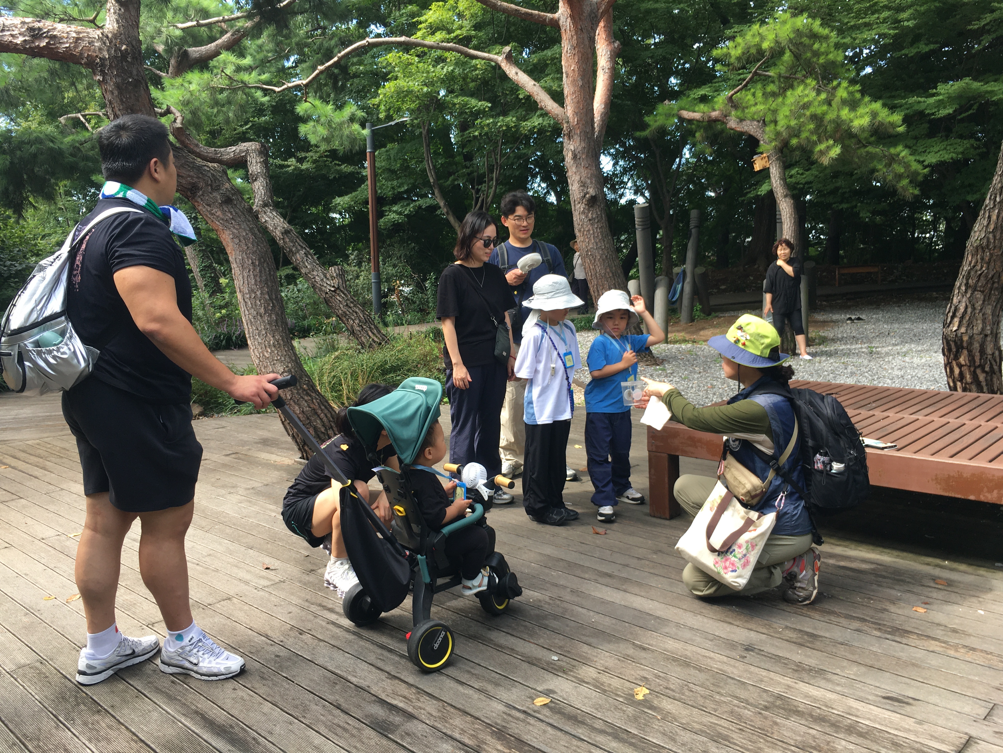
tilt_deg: -6.4
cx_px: 502
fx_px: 840
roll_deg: +1.4
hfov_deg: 61.7
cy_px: 376
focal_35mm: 29
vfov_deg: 48.2
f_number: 2.2
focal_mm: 4.15
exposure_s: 1/188
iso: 25
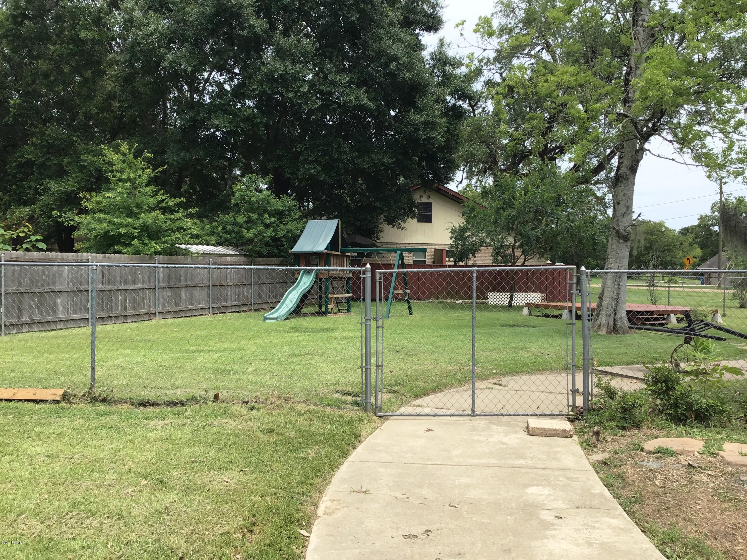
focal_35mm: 31
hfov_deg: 58.4
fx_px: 669
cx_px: 374
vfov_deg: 45.4
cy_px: 280
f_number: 2.4
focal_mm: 3.3
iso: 25
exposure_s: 1/1006
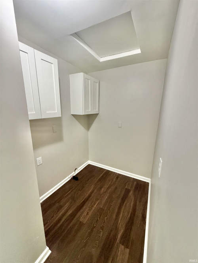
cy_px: 132
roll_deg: -0.7
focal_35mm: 14
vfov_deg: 102.1
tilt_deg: -11.5
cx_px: 99
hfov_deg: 85.7
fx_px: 107
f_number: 2.2
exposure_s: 1/60
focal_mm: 2.22
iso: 500
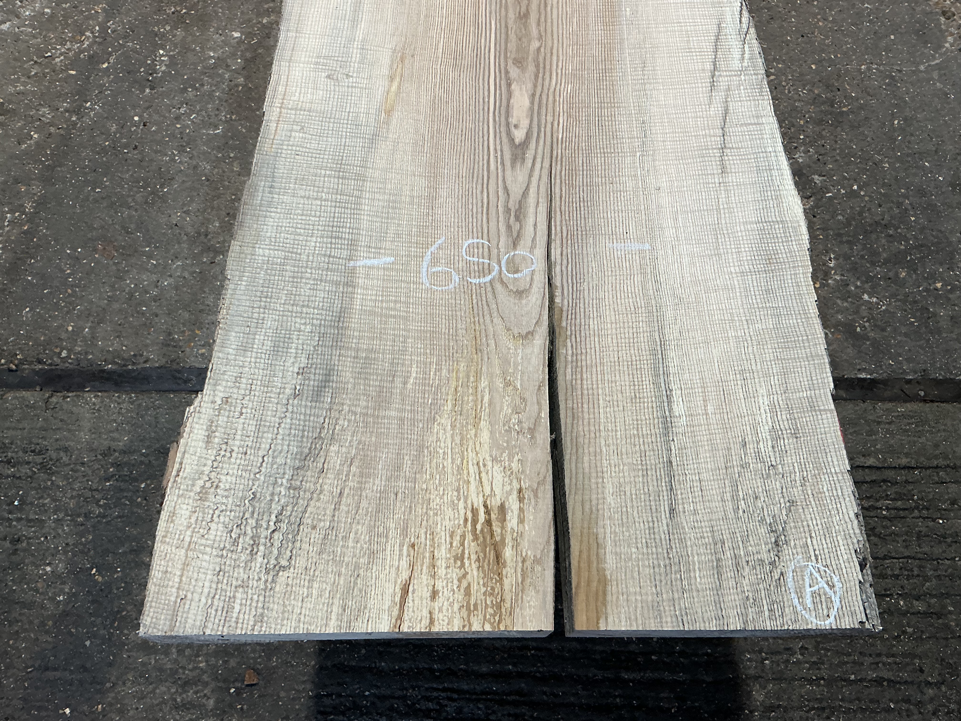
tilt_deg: -64.4
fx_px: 805
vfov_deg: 48.2
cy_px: 360
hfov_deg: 61.7
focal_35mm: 29
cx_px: 480
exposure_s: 1/50
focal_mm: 3
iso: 64
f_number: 1.8
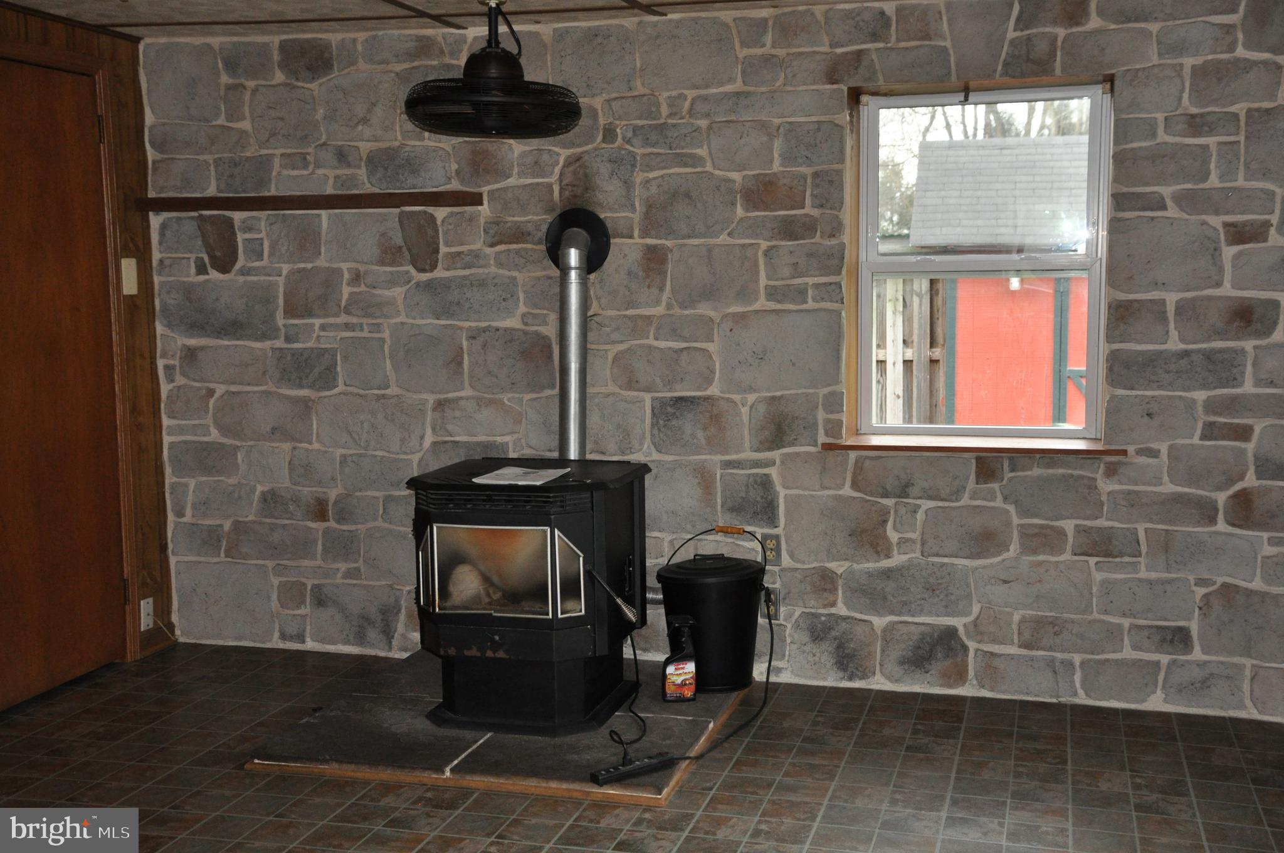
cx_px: 642
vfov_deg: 31.8
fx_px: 1496
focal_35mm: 42
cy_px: 426
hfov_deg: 46.5
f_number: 4
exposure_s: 1/60
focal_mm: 28
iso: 800
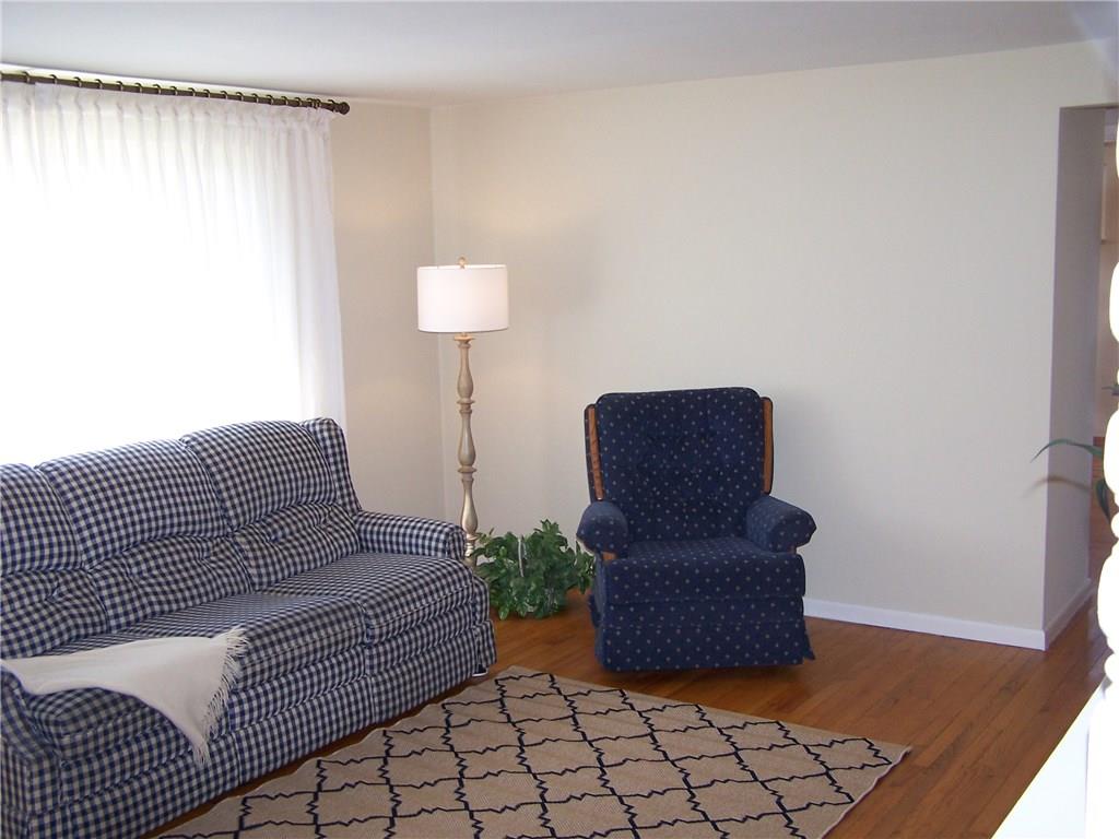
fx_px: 1228
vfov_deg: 37.7
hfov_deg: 49.0
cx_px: 560
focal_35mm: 38
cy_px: 420
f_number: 2.8
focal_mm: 6.3
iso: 140
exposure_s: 1/60
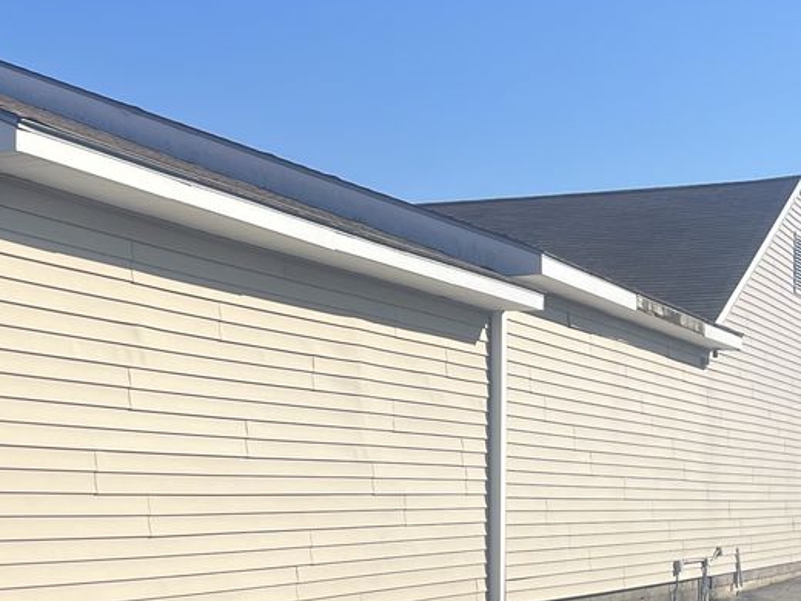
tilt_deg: +1.9
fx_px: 1851
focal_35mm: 80
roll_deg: -2.3
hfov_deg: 22.8
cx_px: -111
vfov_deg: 18.4
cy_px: 415
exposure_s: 1/3745
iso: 50
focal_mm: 5.1
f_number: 1.6
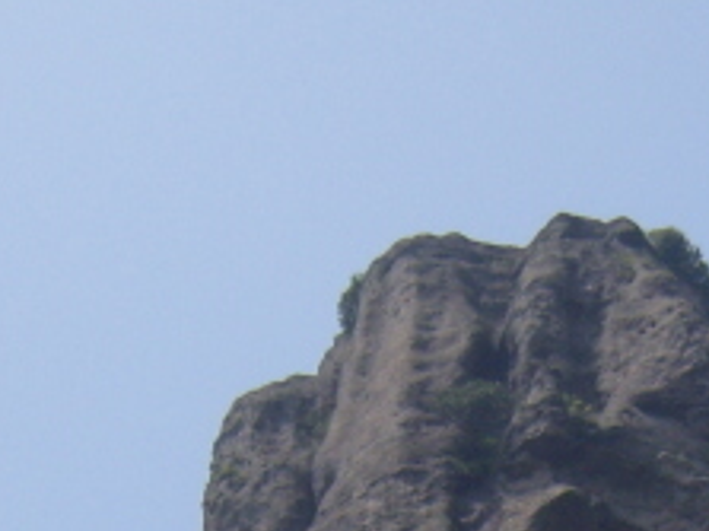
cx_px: 655
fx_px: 3296
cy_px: 1129
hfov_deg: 12.2
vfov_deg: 8.6
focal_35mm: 161
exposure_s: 1/350
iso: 80
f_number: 7.1
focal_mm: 7.4
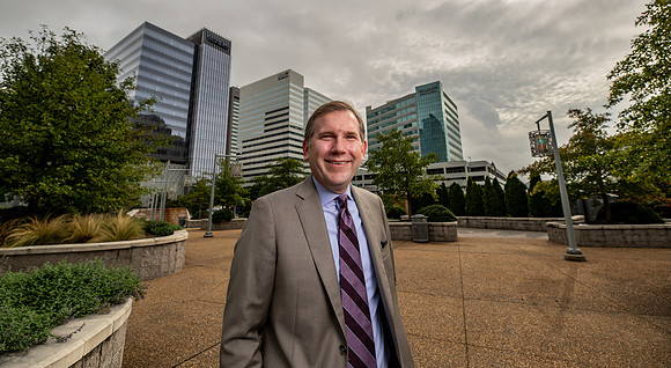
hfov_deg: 96.7
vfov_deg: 62.7
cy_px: 144
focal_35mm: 17
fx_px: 298
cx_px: 336
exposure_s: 1/800
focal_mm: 16
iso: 64
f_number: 4.5
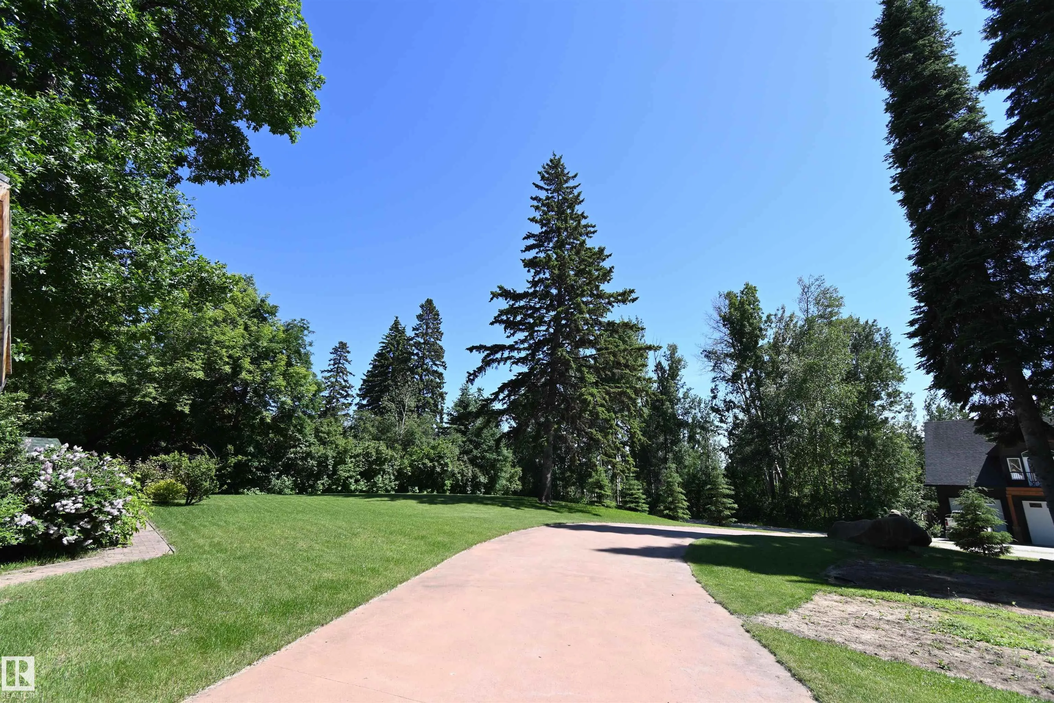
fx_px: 439
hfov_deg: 100.4
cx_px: 527
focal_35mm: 15
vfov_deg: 77.3
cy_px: 352
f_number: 6.3
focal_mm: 10
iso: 100
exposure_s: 1/250
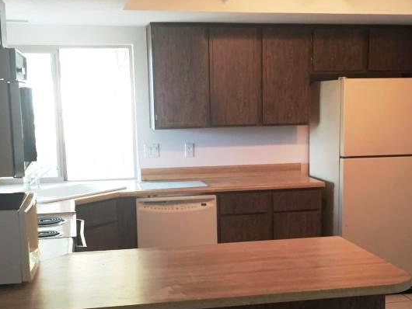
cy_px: 214
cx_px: 243
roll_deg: +0.7
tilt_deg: -10.1
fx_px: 667
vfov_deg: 25.9
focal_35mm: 56
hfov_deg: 34.2
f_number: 2.2
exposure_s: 1/30
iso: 50
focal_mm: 4.15
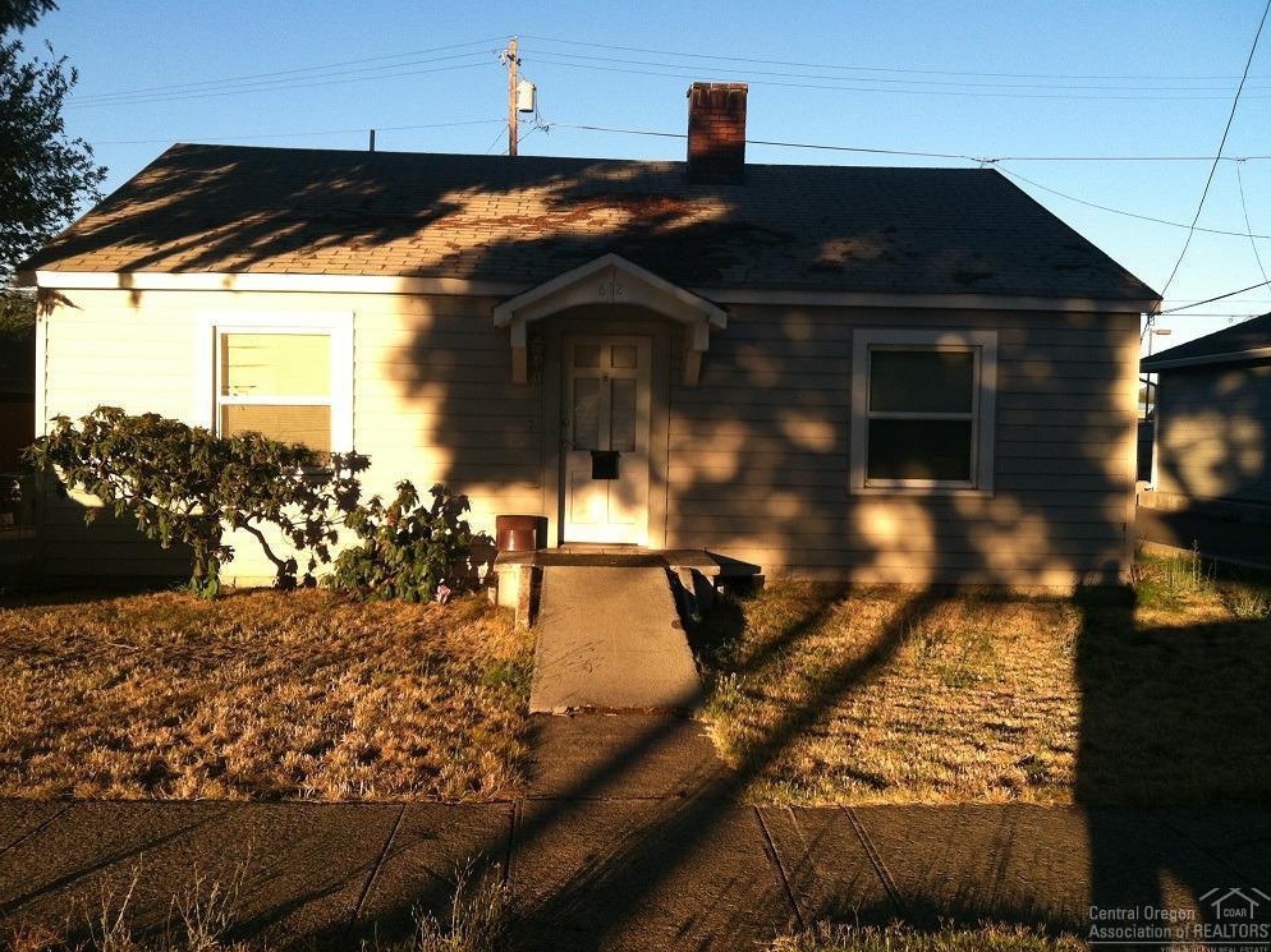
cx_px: 628
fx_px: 1321
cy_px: 479
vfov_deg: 39.6
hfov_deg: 51.4
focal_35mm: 36
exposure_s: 1/349
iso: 80
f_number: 2.8
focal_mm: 3.85
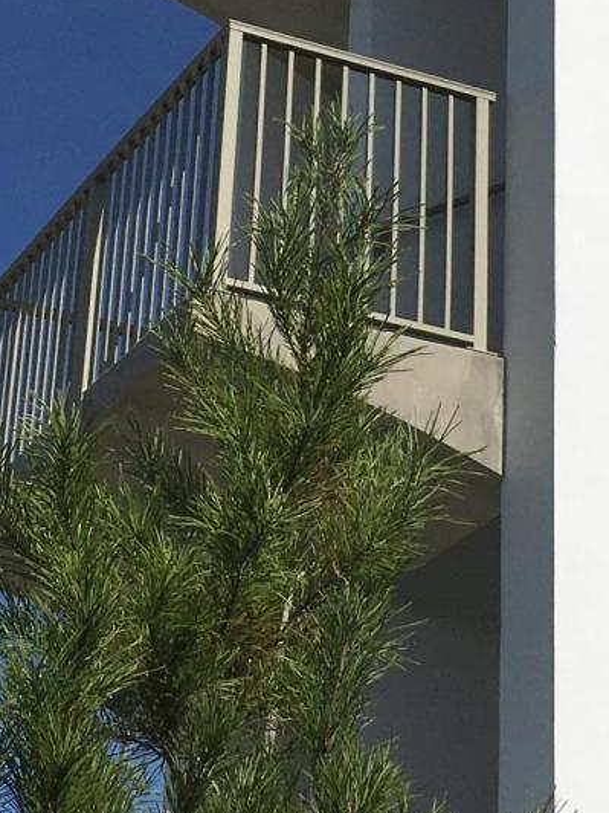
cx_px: 362
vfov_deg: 17.8
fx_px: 2557
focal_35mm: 109
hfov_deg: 13.6
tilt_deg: +28.9
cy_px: 102
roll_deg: -1.6
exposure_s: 1/6410
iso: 25
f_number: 2.2
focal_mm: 4.15
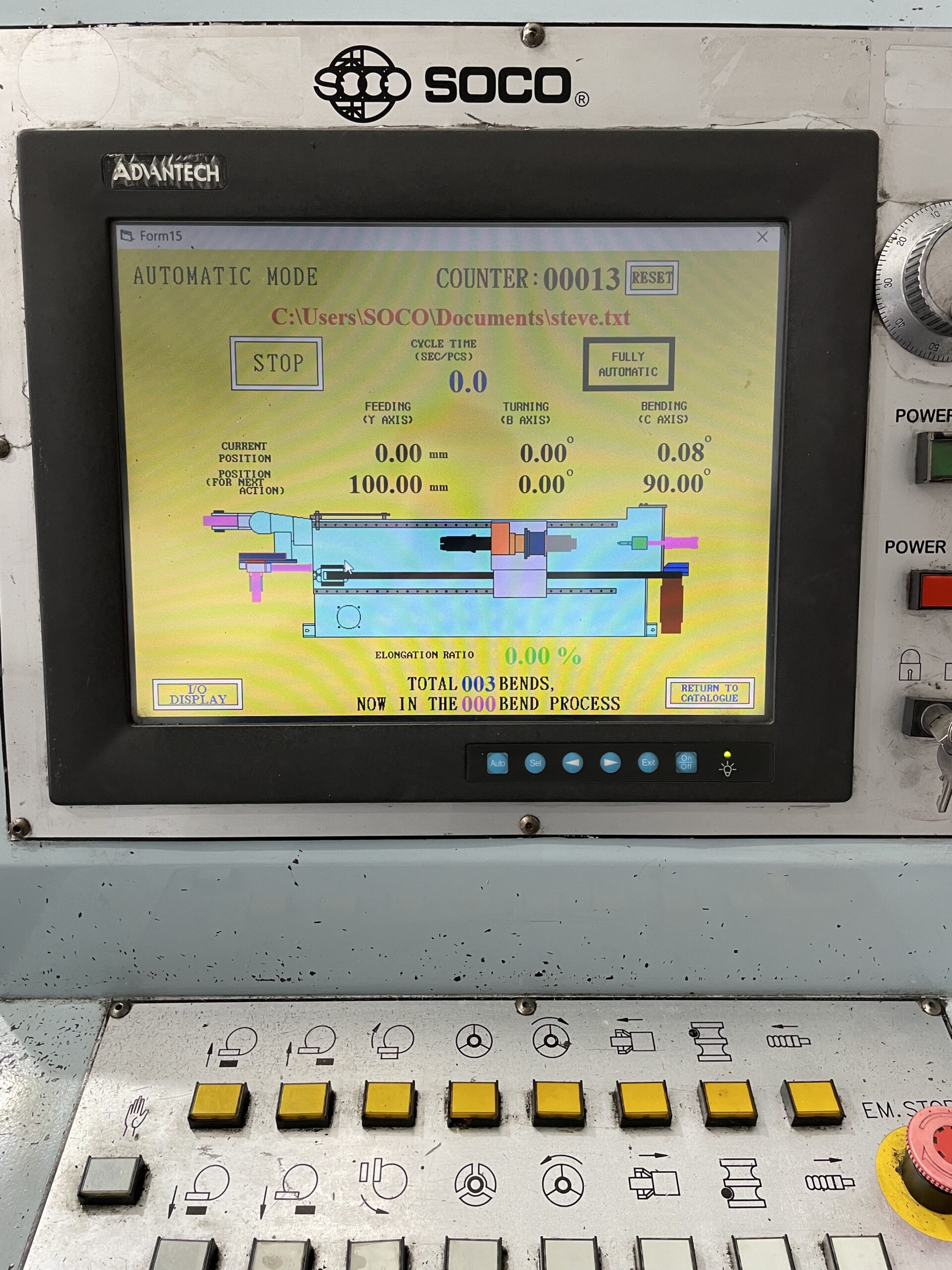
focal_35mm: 26
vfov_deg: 67.3
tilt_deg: -29.1
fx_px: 953
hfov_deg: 53.1
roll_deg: +0.2
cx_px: 476
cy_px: 635
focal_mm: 4.2
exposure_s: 1/50
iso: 80
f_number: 1.6
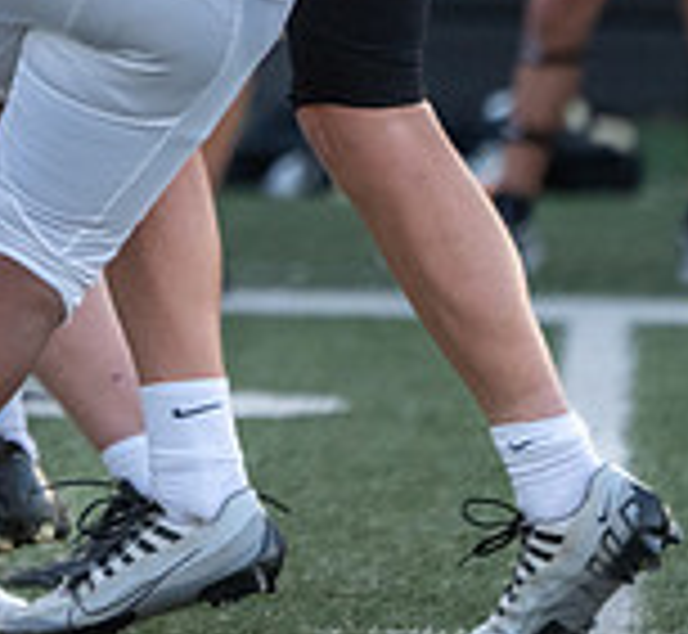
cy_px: -260
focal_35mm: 1430
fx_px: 30920
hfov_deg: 1.3
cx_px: -344
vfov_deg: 1.2
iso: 2000
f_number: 5.6
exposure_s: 1/1000
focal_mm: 348
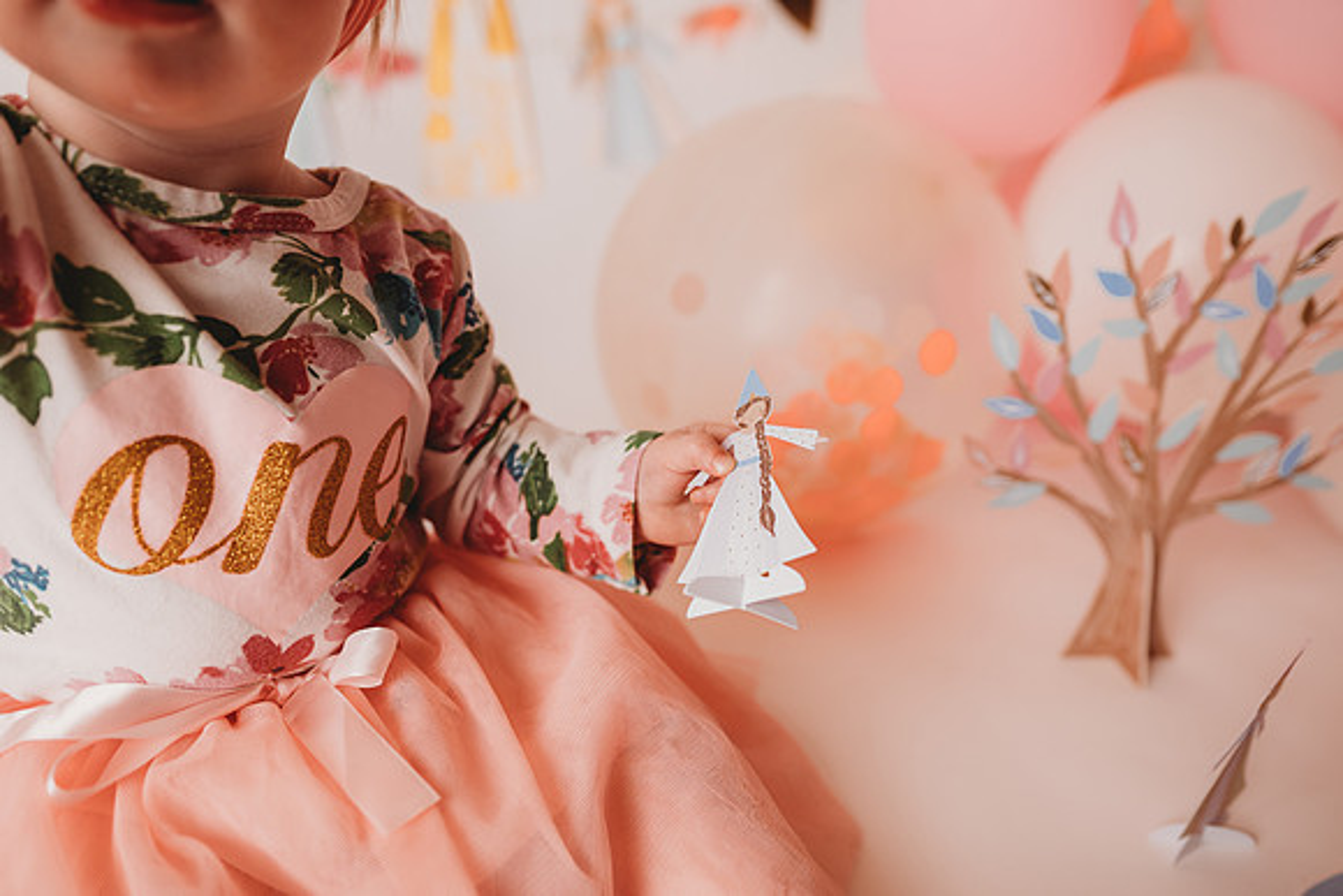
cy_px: 448
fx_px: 896
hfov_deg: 73.7
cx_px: 672
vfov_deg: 53.2
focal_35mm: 24
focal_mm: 24
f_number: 2.8
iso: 100
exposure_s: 1/160
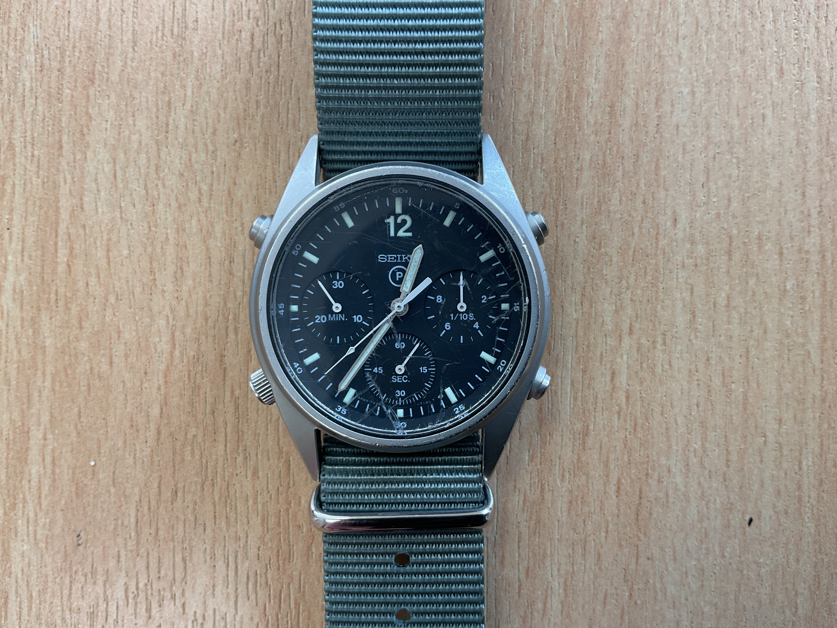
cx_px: 418
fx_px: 701
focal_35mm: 29
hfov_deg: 61.7
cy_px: 314
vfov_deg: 48.2
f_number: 1.8
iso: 25
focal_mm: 3
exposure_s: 1/120
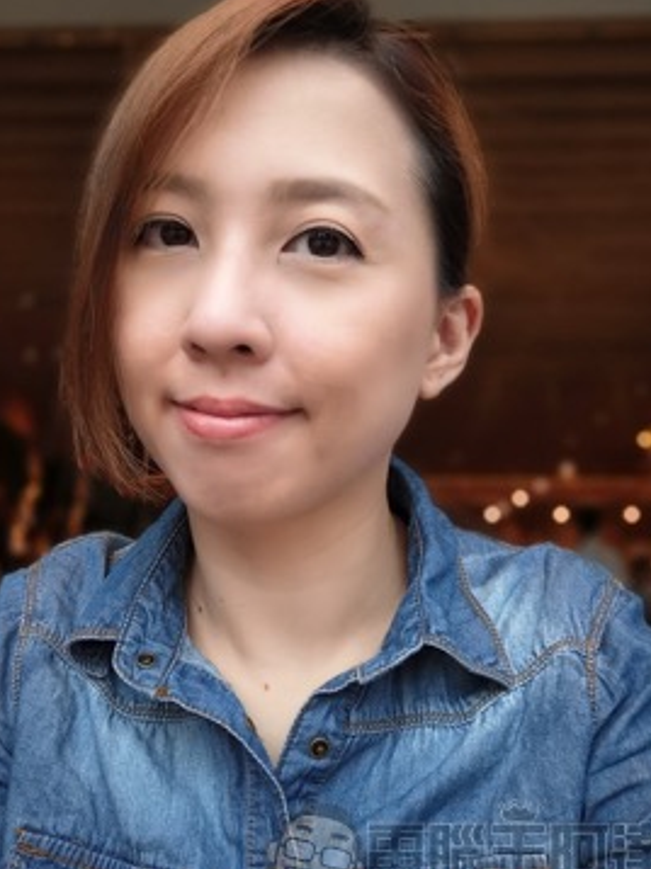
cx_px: 304
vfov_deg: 58.4
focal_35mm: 31
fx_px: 778
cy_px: 414
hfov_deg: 45.4
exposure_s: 1/100
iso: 50
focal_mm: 3.36
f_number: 2
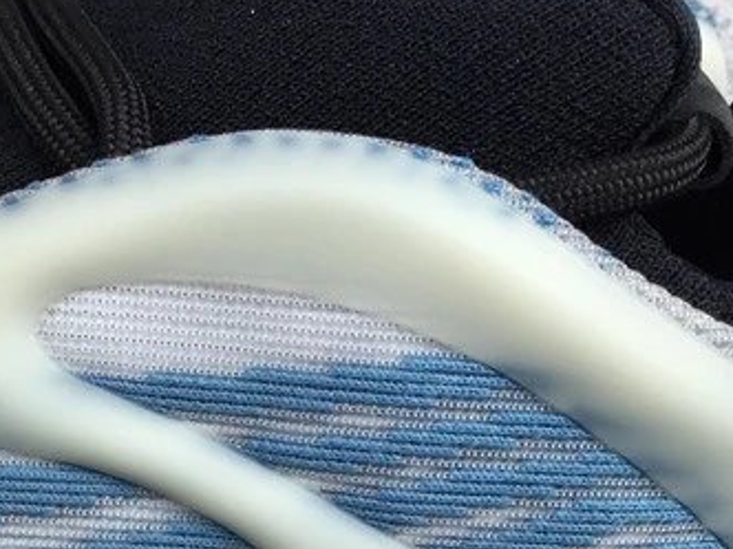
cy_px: 663
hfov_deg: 22.7
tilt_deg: -28.8
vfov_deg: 16.8
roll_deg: -2.9
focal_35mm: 84
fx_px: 1779
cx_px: 66
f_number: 2.4
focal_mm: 3.3
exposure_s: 1/491
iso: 25
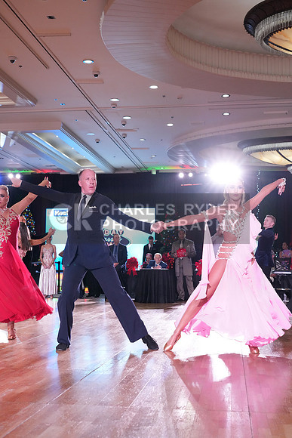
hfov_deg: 29.3
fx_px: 559
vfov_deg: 42.7
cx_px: 146
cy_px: 219
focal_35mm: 46
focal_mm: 46
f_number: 5
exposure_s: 1/320
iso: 5000
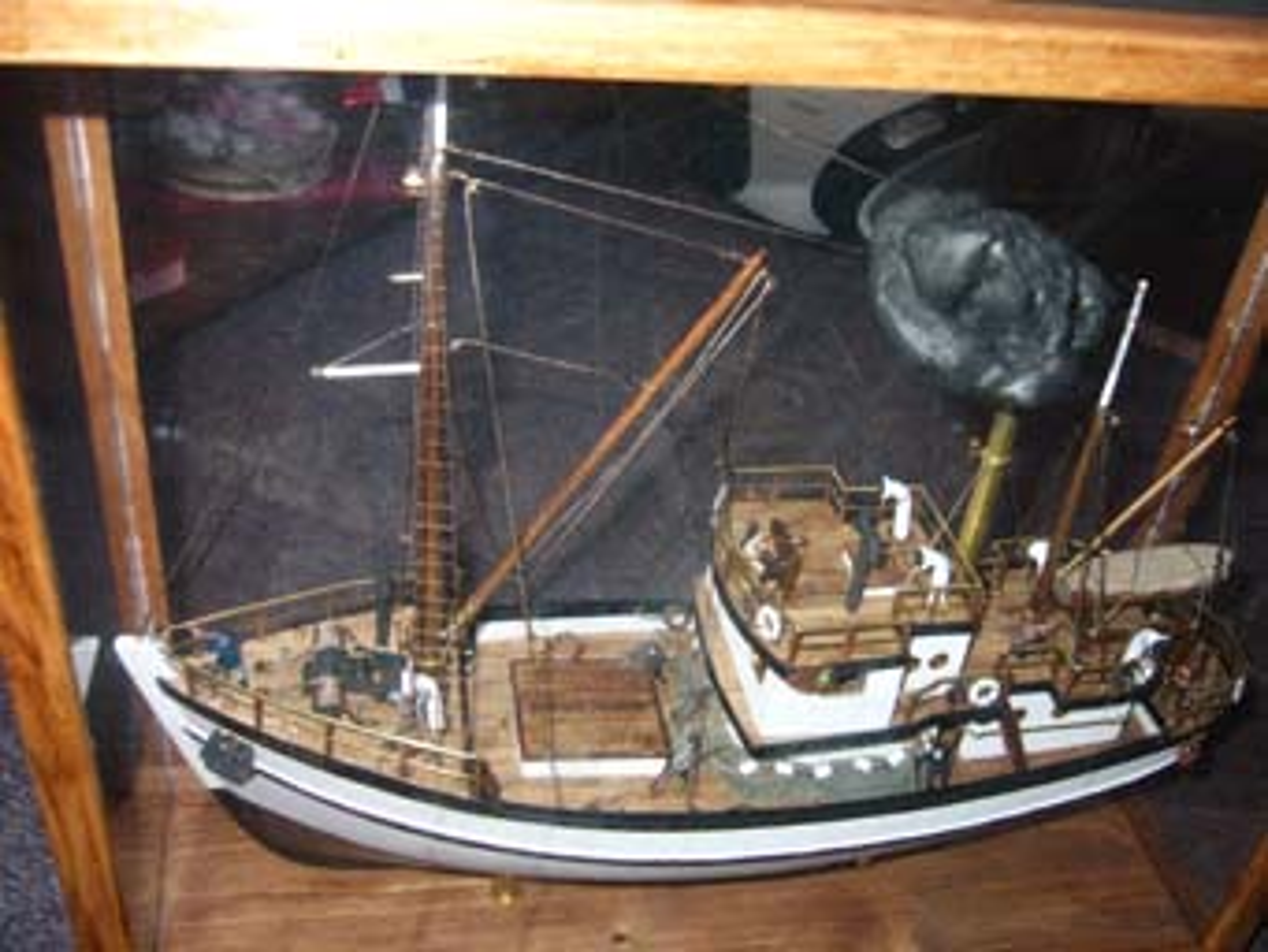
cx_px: 634
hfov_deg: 52.6
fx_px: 1283
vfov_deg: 40.7
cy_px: 476
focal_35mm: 35
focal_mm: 5.8
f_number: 2.8
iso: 100
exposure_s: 1/60
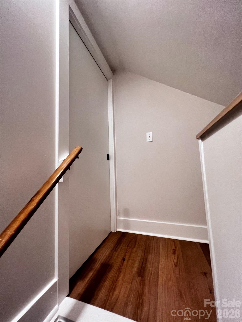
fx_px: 121
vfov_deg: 106.2
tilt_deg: +4.9
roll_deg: +0.6
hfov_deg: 89.9
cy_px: 161
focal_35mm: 13
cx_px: 121
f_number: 1.8
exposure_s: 1/60
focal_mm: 1.57
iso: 250
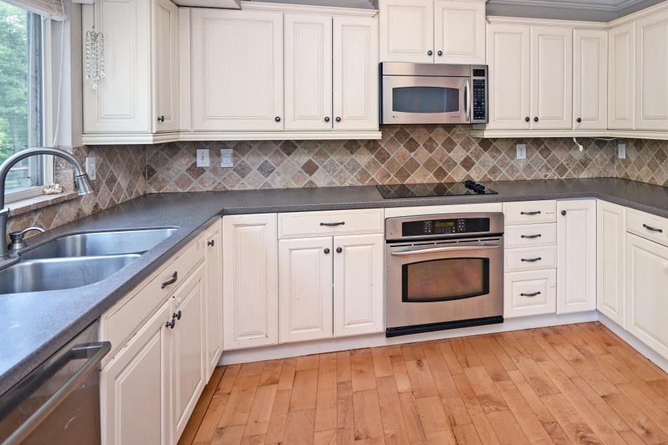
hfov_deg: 76.9
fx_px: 408
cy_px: 129
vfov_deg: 55.3
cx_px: 425
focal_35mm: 22
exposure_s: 1/60
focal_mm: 14
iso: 320
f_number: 4
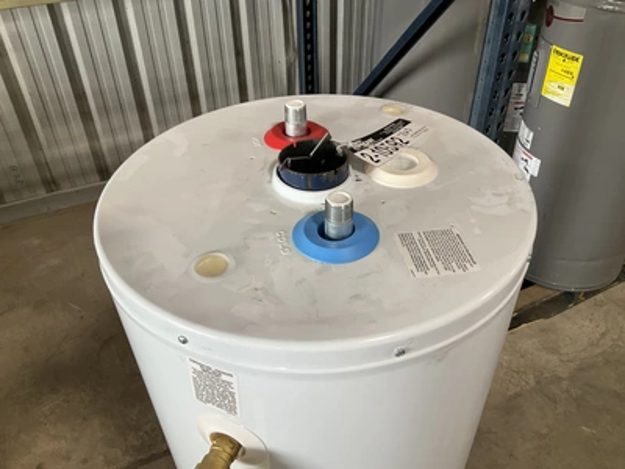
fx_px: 524
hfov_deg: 61.7
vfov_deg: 48.2
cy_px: 234
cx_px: 312
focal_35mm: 29
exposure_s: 1/60
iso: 40
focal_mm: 3
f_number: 1.8
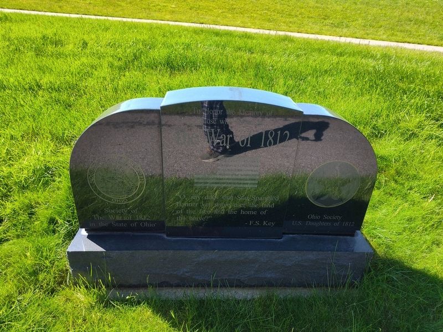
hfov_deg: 73.9
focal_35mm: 23
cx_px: 222
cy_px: 166
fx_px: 294
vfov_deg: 58.9
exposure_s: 1/411
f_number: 1.8
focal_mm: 5.56
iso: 100
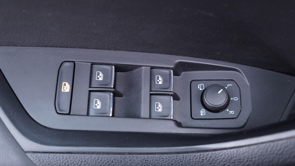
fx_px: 297
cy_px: 79
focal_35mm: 38
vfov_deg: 31.2
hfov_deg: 52.8
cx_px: 147
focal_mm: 24
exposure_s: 1/40
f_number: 2.8
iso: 400
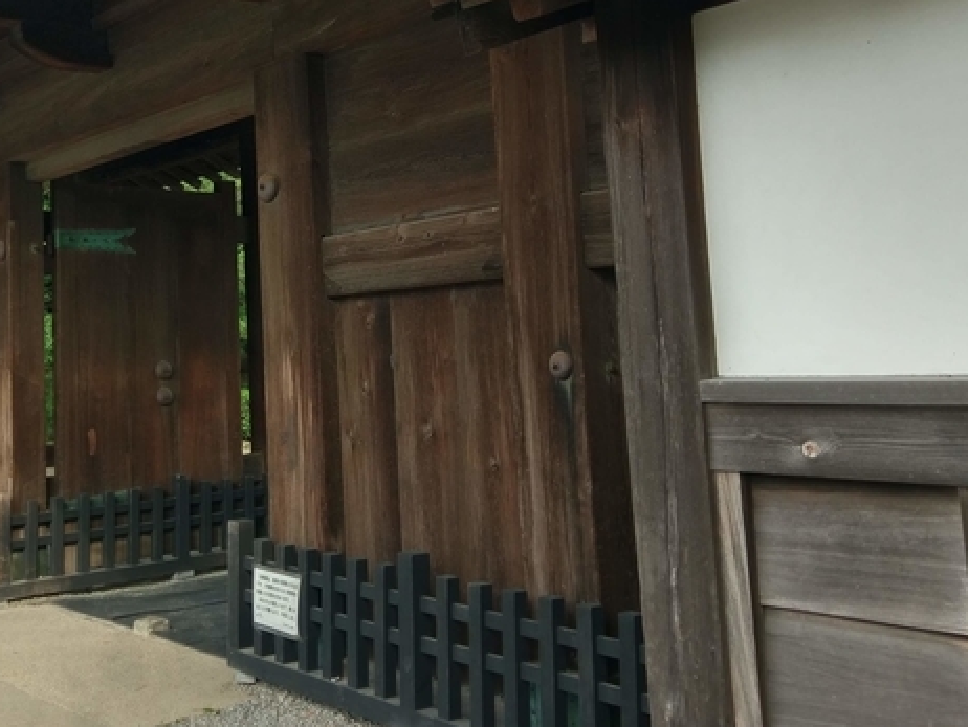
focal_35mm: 45
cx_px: 346
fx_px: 1259
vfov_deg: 31.6
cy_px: 180
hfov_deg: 41.7
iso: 100
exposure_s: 1/596
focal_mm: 4.58
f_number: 1.8
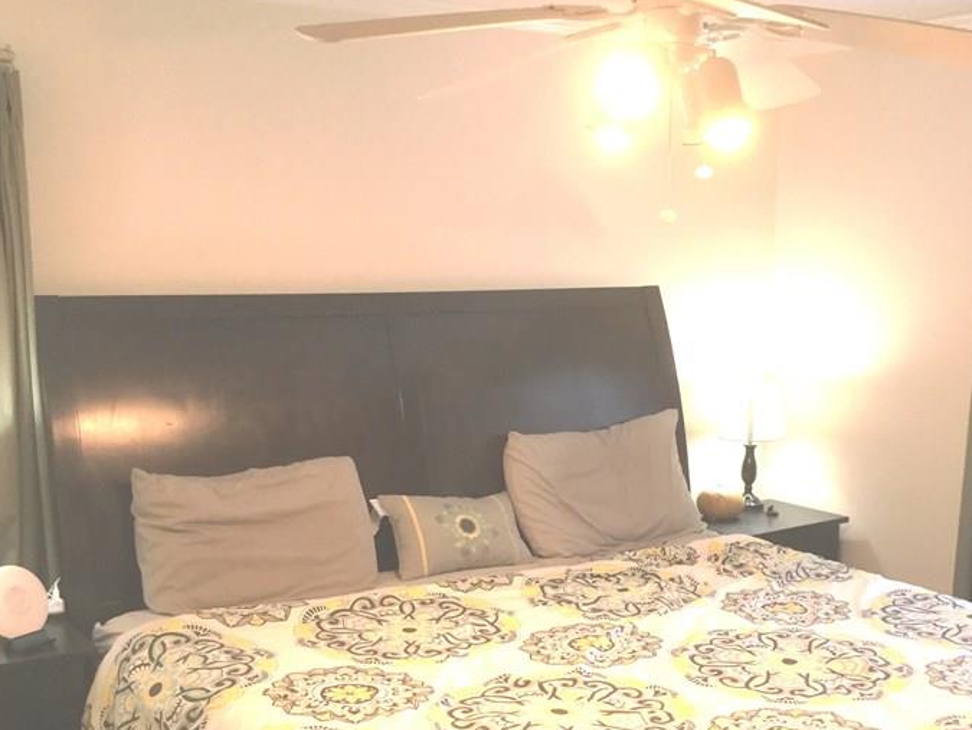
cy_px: 479
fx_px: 1320
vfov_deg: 30.7
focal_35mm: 47
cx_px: 579
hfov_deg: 40.3
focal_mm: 3.3
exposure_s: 1/30
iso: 50
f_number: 2.4
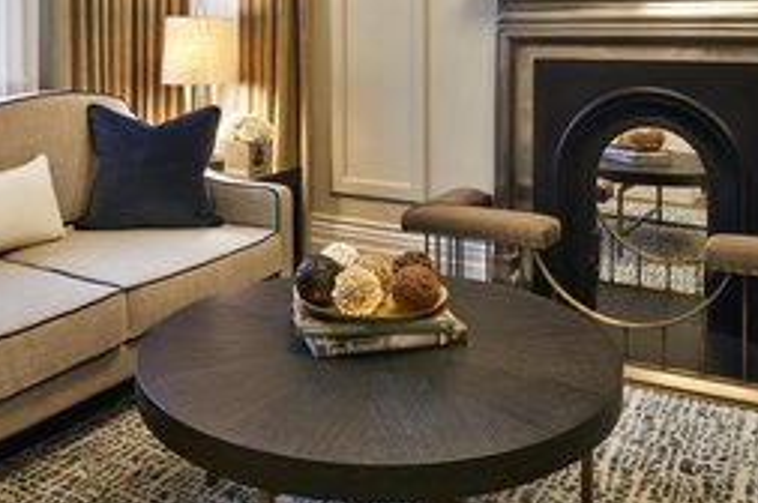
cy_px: 39
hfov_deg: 50.7
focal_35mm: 38
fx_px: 799
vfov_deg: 33.0
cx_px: 360
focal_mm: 20
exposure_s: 5
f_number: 11
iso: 100
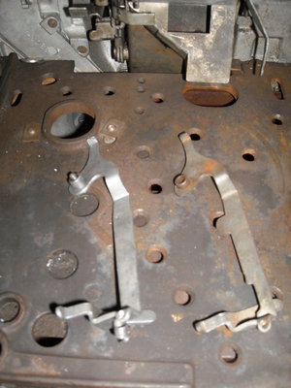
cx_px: 146
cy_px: 194
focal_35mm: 35
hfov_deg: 40.7
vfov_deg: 52.6
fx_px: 392
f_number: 2.8
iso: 200
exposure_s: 1/60
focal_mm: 5.7
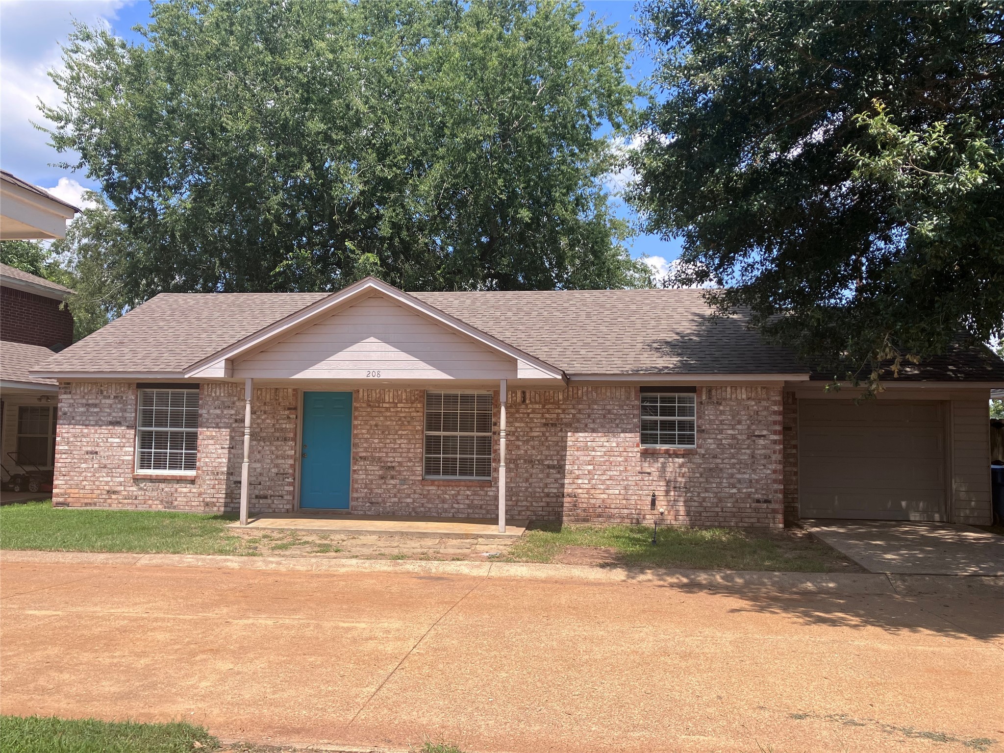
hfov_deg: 63.4
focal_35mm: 28
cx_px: 502
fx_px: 812
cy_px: 376
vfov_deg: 49.7
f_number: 1.8
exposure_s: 1/1389
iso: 32
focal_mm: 3.99
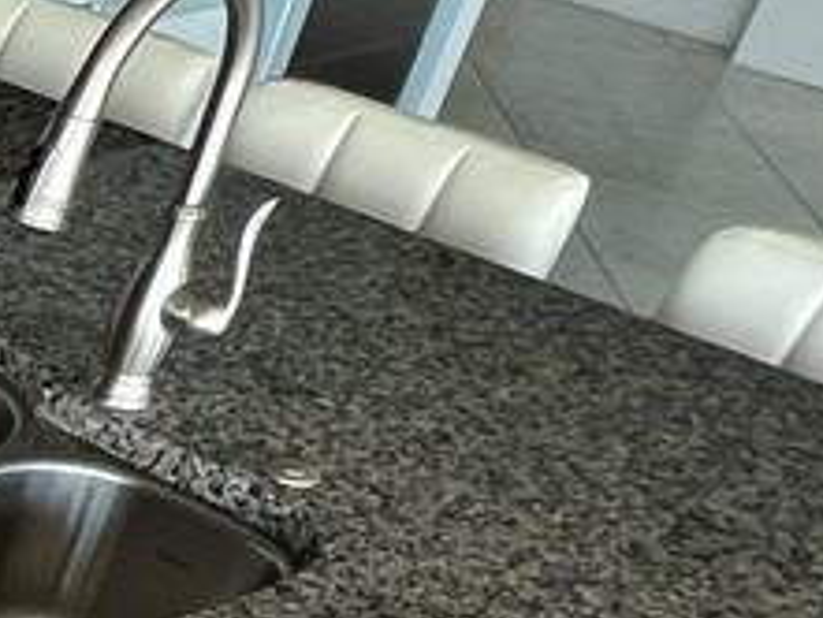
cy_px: 949
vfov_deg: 14.6
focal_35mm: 94
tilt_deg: -38.3
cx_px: -1154
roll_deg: -0.4
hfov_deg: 14.2
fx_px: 2236
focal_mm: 1.57
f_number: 1.8
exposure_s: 1/120
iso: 100
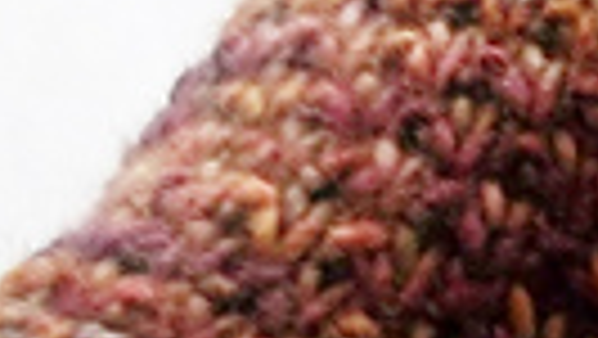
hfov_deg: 12.5
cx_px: 710
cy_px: 225
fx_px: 2666
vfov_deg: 7.2
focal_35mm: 168
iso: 160
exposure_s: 1/20
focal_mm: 5.7
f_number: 2.9
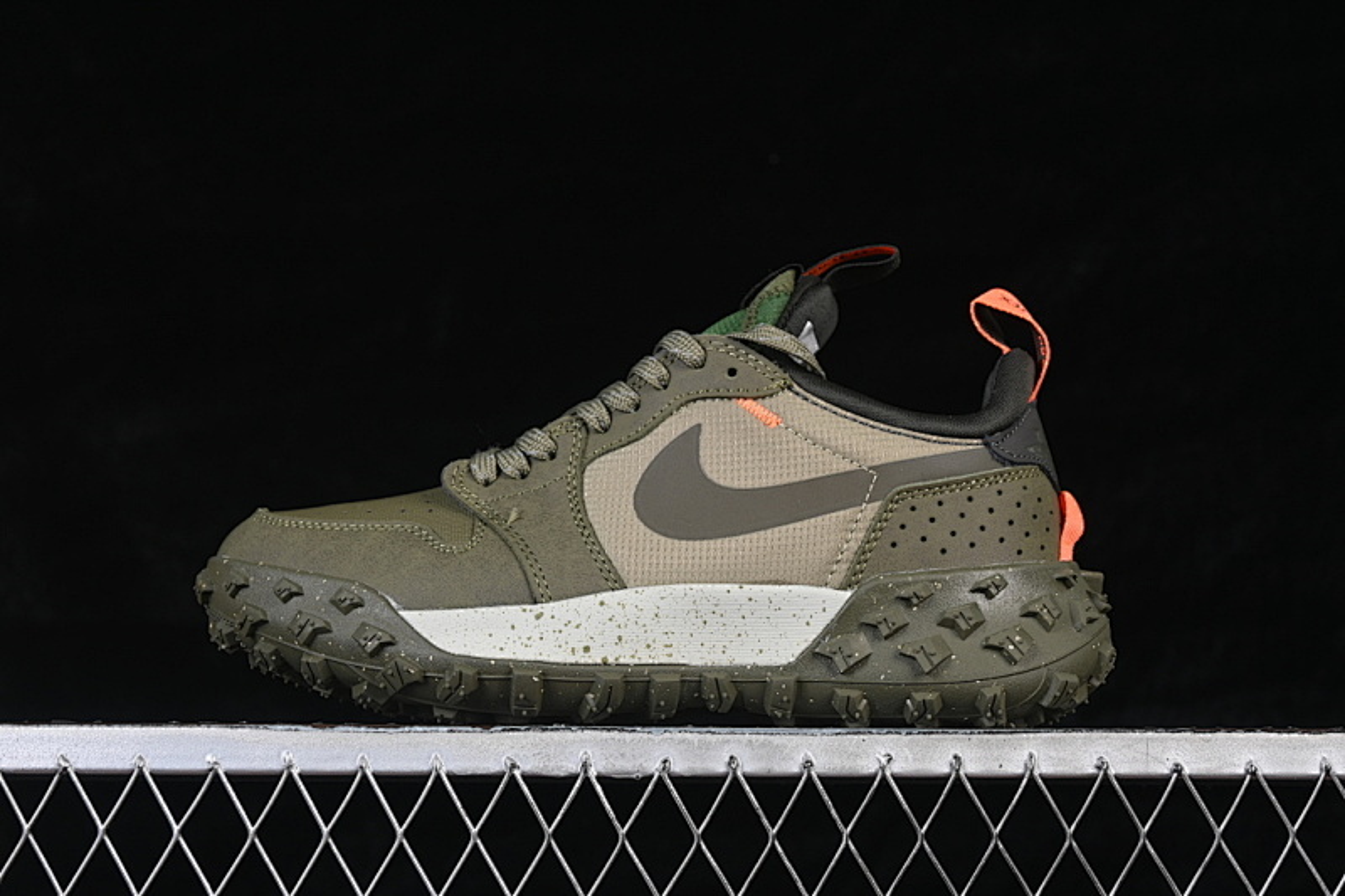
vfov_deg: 18.2
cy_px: 448
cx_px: 672
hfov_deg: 27.0
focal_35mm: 75
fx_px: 2801
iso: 160
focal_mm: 50
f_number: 7.1
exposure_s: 1/60
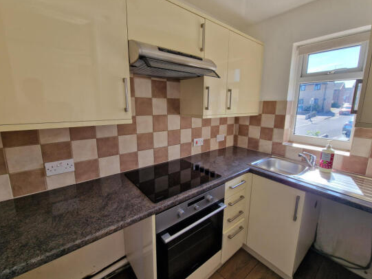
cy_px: 136
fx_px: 150
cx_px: 192
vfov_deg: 85.7
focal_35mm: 14
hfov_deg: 102.0
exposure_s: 1/100
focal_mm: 2.2
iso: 50
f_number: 2.2
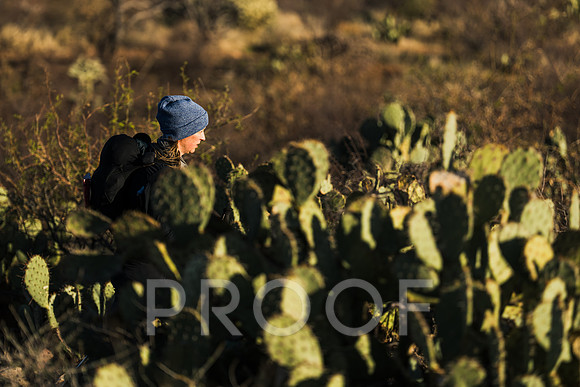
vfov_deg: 6.9
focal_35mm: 198
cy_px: 156
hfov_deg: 10.4
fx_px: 3190
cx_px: 251
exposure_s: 1/1250
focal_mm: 156
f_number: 2.8
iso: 125
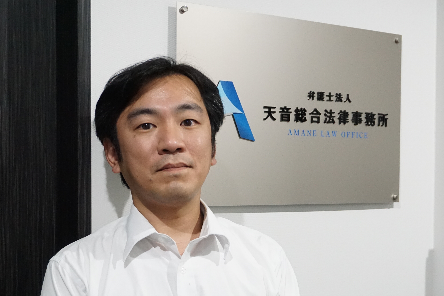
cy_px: 196
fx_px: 749
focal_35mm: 61
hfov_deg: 32.9
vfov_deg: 22.3
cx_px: 265
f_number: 4.5
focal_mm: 27
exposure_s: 1/80
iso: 3200
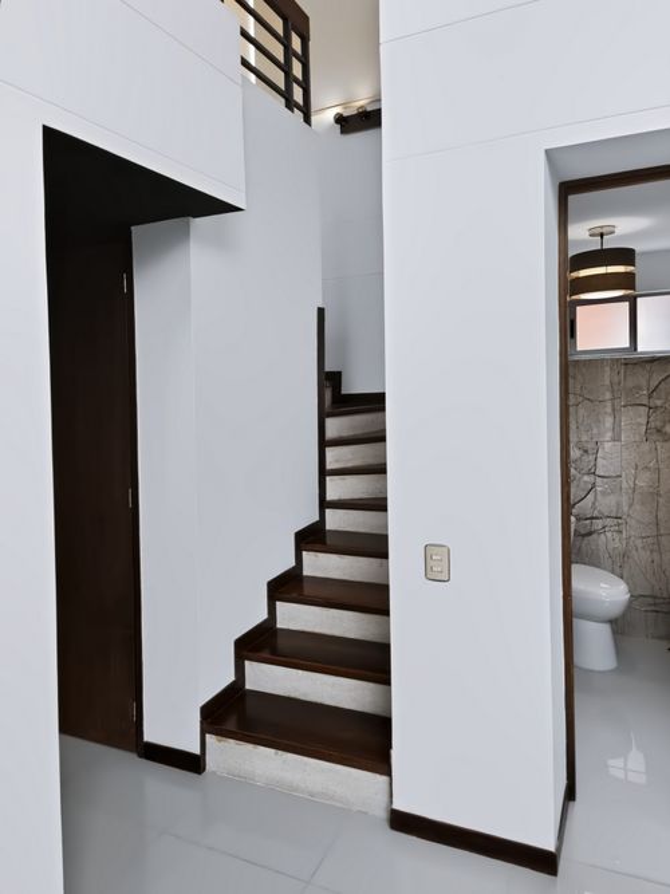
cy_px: 447
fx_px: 594
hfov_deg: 58.9
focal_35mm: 23
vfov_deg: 73.9
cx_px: 335
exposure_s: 1/120
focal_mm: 6.06
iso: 50
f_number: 1.6
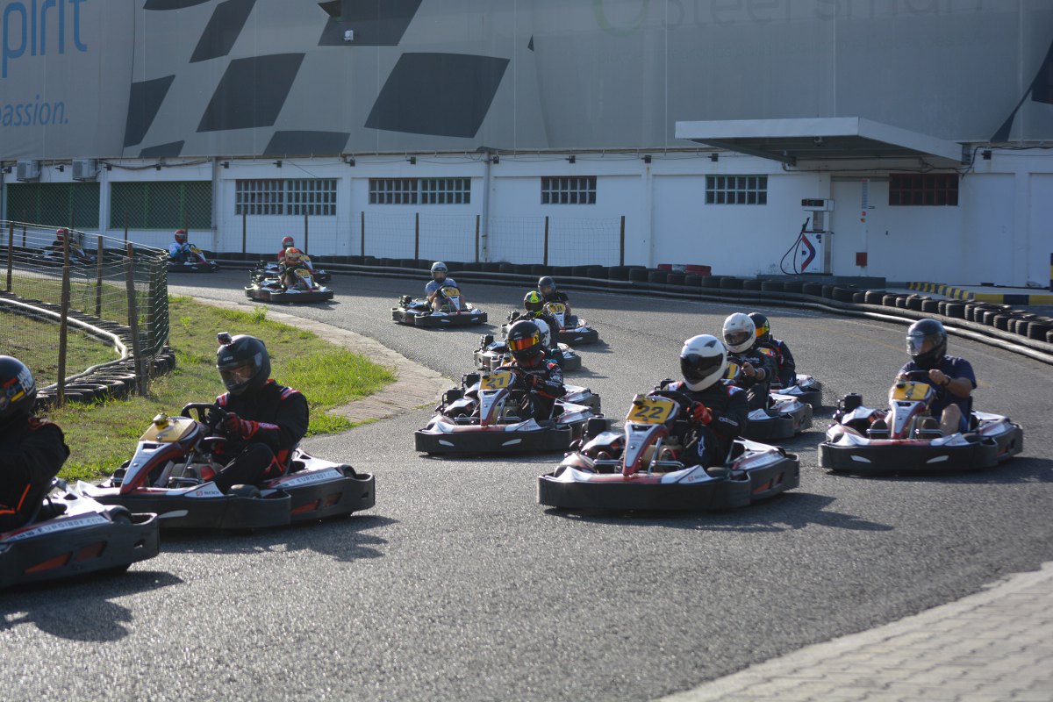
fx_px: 2413
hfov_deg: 24.6
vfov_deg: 16.6
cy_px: 351
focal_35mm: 82
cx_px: 526
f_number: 5.6
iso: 400
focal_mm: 55
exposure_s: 1/1250
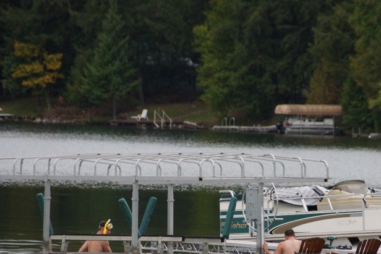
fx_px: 5409
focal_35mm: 511
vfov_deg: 2.7
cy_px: 197
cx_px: 270
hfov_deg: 4.0
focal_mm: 210
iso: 1600
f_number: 6.3
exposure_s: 1/400
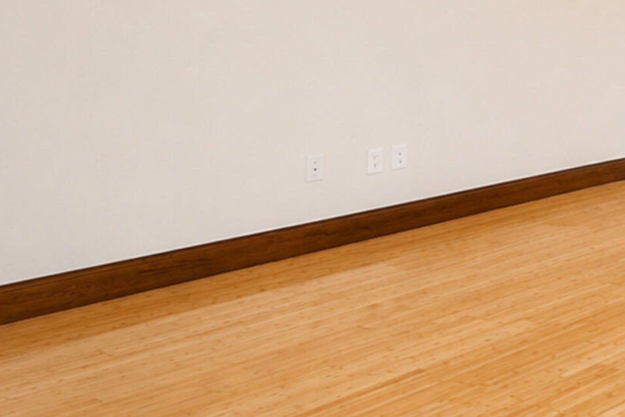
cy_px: -3
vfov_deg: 25.6
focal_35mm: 50
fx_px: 868
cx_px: 894
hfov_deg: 28.6
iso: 64
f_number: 4
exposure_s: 1/30
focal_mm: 16
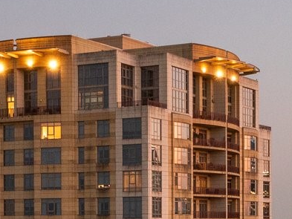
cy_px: 238
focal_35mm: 125
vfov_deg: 11.7
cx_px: 99
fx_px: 1055
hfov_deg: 15.7
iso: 700
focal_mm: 12.29
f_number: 2.8
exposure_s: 1/10
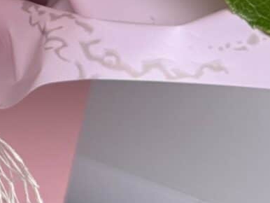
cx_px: -313
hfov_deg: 11.0
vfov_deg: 8.6
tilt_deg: -32.1
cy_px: -272
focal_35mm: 159
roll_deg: -1.7
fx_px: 1241
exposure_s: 1/100
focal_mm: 6.76
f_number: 1.78
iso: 80
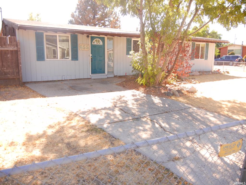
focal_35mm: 30
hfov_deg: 60.0
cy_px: 92
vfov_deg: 46.8
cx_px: 123
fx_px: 213
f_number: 3.5
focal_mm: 5.4
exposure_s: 1/208
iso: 160
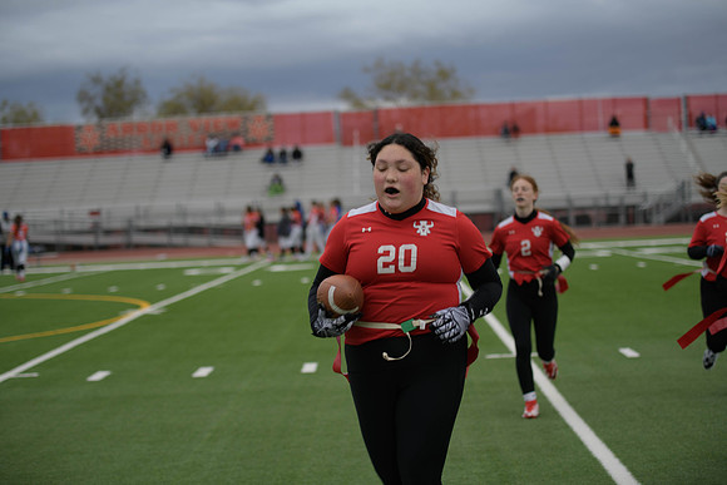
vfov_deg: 18.2
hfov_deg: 27.0
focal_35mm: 75
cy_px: 242
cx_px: 364
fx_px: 1515
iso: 110
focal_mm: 75
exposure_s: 1/200
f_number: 2.8
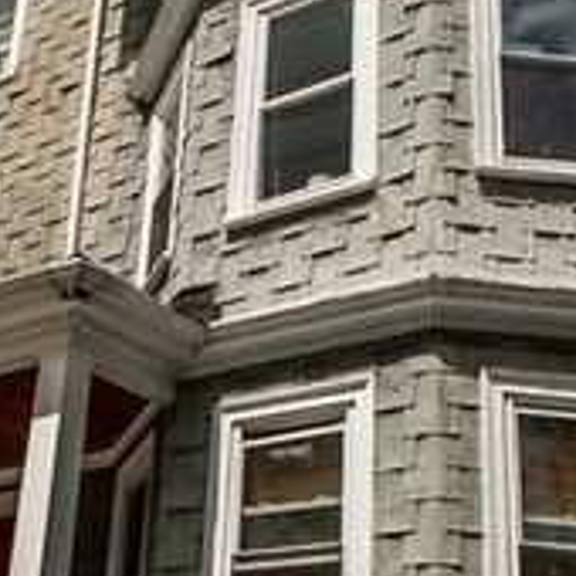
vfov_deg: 17.9
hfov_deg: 17.9
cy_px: 405
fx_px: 1826
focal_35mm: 97
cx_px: 183
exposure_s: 1/2300
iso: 20
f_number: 1.8
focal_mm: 3.99
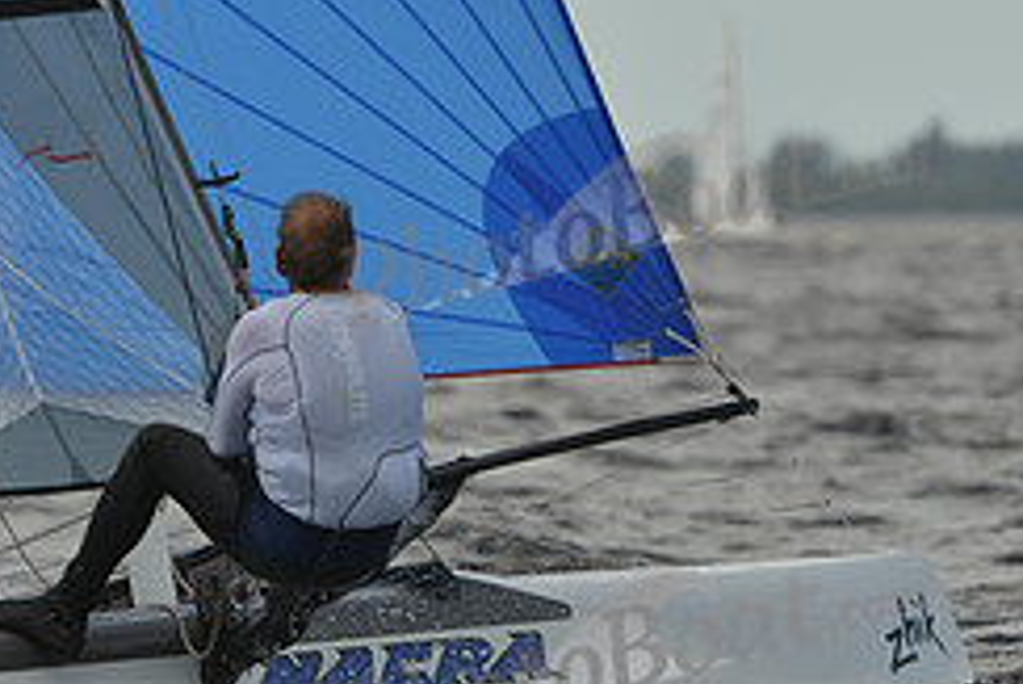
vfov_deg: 1.4
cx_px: 126
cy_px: 497
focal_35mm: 951
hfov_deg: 2.2
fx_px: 27039
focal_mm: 400
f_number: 7.1
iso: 250
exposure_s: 1/800
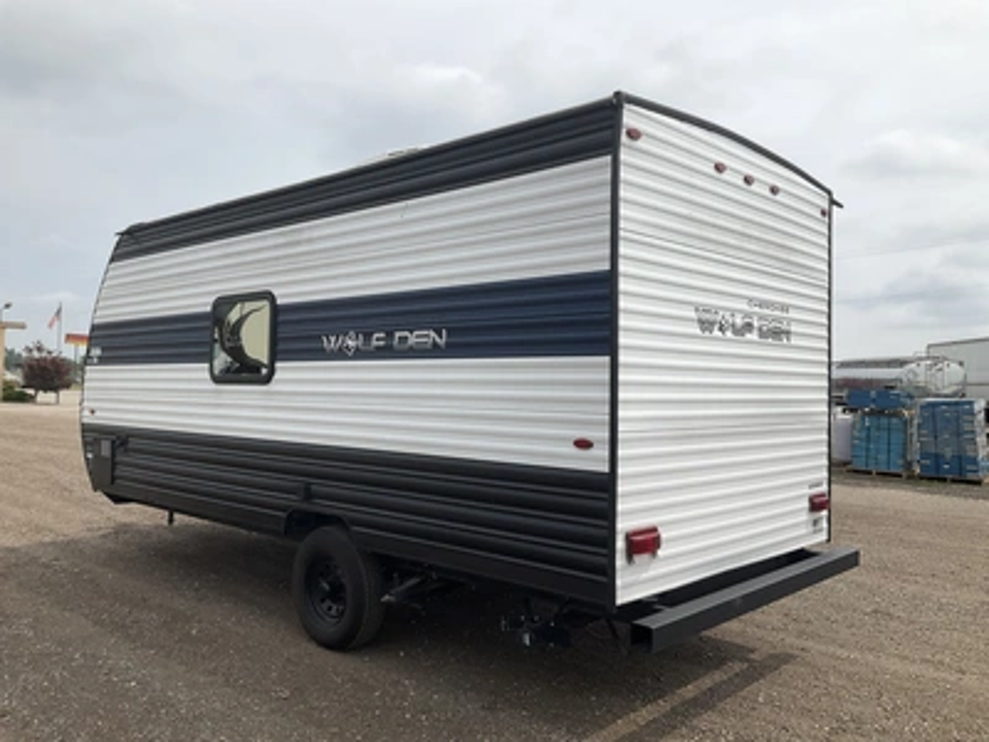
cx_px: 494
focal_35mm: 29
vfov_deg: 48.2
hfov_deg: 61.7
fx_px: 829
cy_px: 371
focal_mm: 3
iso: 25
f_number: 1.8
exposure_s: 1/2959
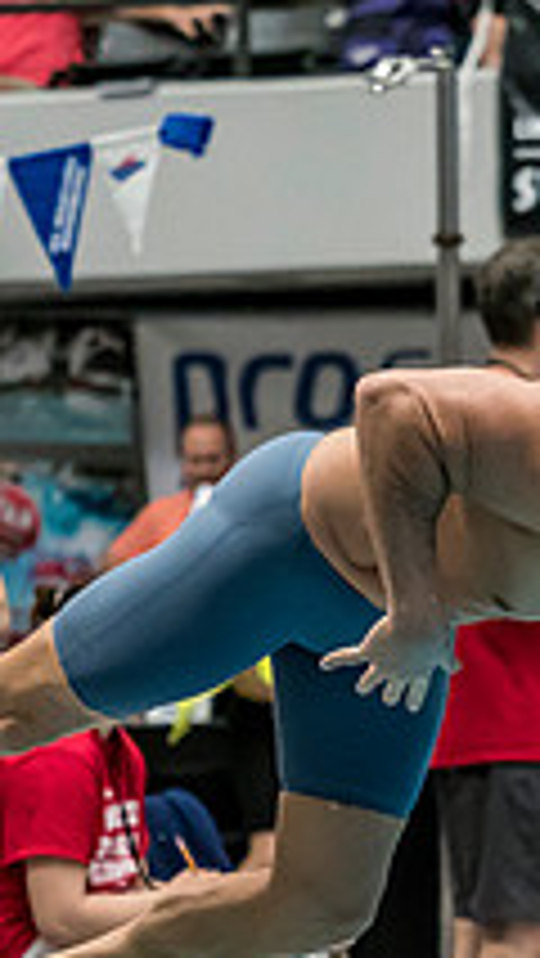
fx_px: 11009
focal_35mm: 433
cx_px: 549
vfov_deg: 5.0
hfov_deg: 2.8
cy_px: 636
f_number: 2.8
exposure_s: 1/1000
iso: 3200
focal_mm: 73
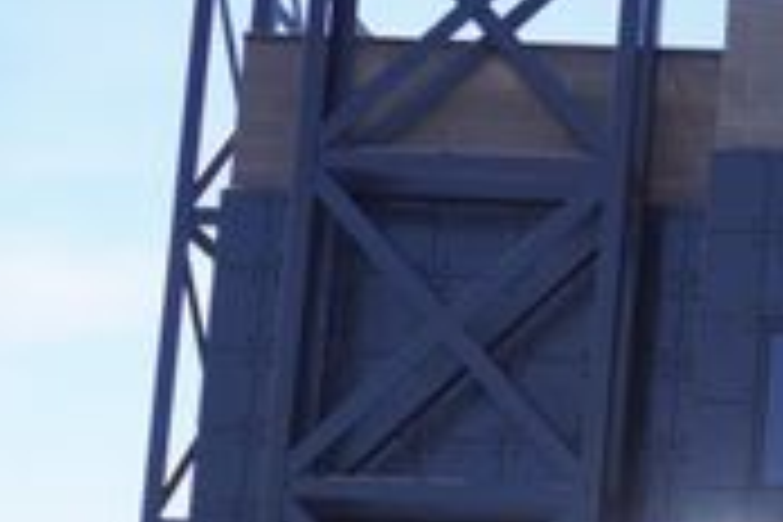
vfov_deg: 9.7
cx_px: 1364
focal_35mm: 138
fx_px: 2998
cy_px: 729
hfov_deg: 13.5
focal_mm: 25
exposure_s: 1/160
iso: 100
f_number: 6.3
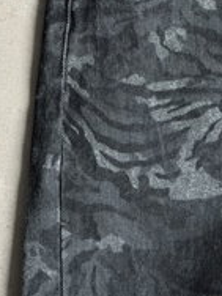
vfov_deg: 14.1
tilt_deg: -81.8
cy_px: -42
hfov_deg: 10.9
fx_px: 1163
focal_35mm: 136
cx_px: 94
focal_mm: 6.76
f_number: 1.78
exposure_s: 1/60
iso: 250
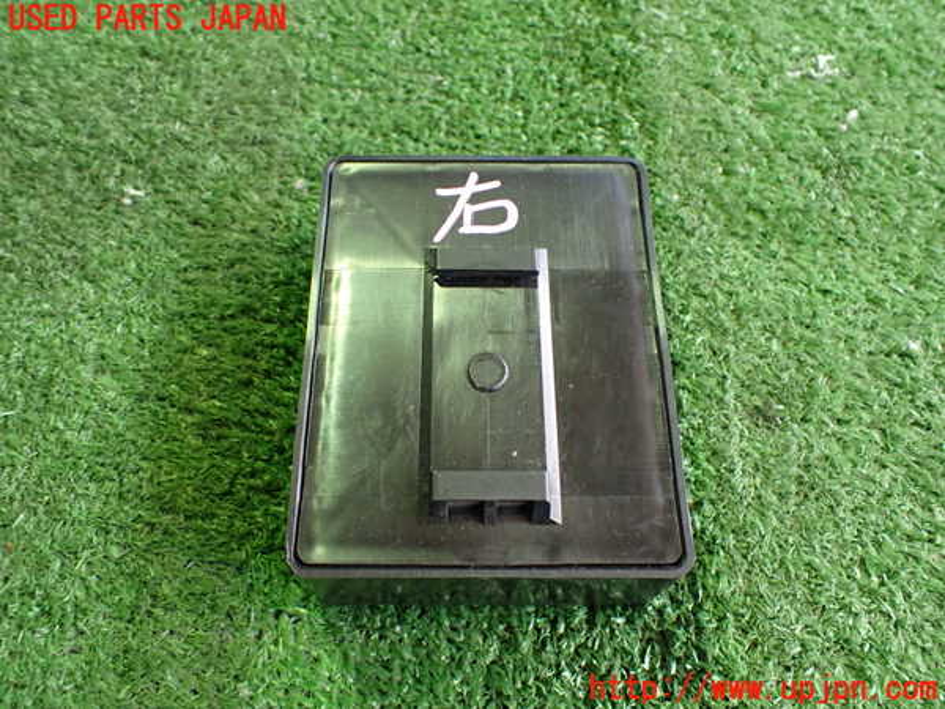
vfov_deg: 46.8
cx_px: 472
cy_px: 354
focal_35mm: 30
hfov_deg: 60.0
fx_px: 819
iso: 800
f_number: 2.3
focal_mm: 5.4
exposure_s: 1/60
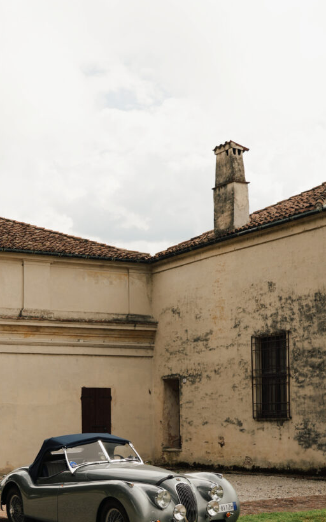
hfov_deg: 21.3
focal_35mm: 61
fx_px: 867
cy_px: 366
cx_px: 126
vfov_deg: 33.1
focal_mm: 35
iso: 100
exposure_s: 1/400
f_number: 4
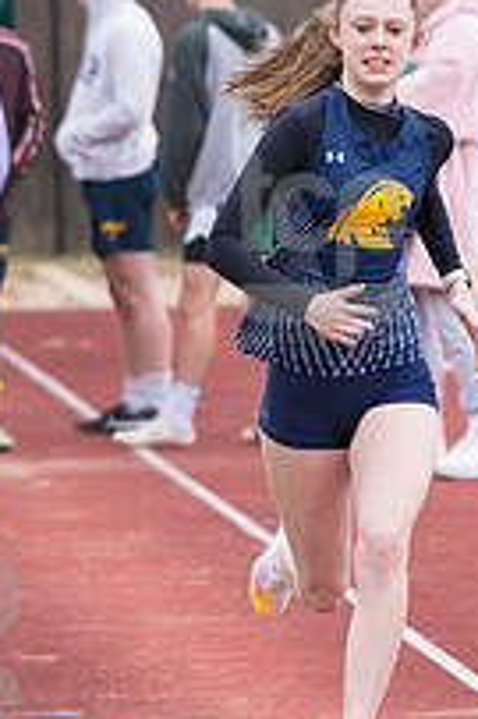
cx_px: 324
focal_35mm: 614
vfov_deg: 3.4
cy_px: 248
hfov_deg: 2.2
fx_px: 12249
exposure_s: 1/2000
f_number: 4.5
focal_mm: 185
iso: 2000
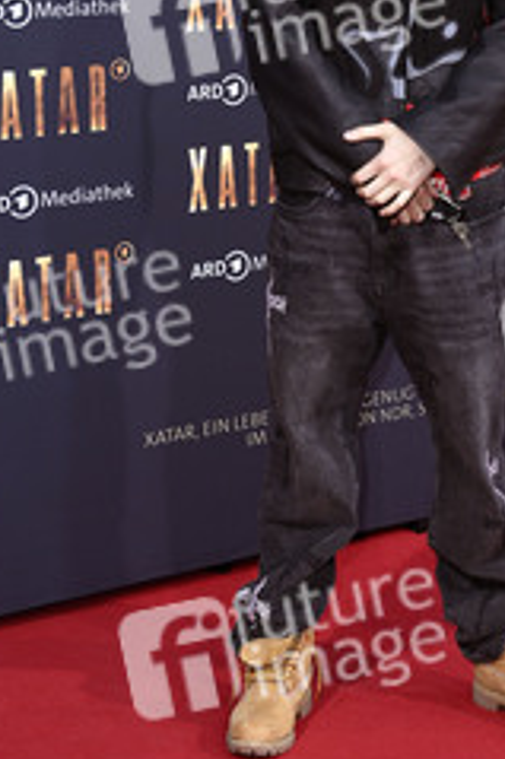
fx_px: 2044
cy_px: 168
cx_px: 375
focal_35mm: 97
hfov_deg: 14.0
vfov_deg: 20.8
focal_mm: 58
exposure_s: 1/250
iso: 800
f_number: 5.6
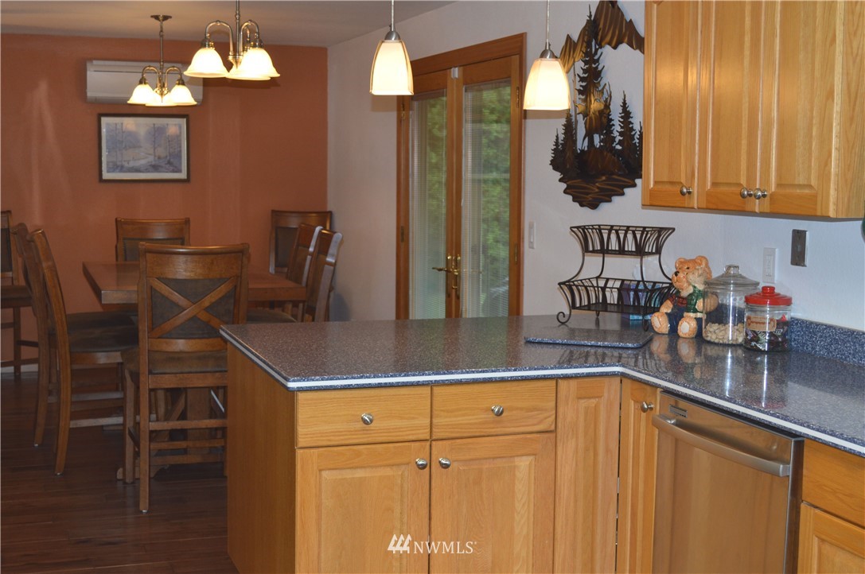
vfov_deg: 28.0
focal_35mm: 48
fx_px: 1152
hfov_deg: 41.2
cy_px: 287
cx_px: 432
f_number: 4.8
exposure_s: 1/60
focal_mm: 32
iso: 400
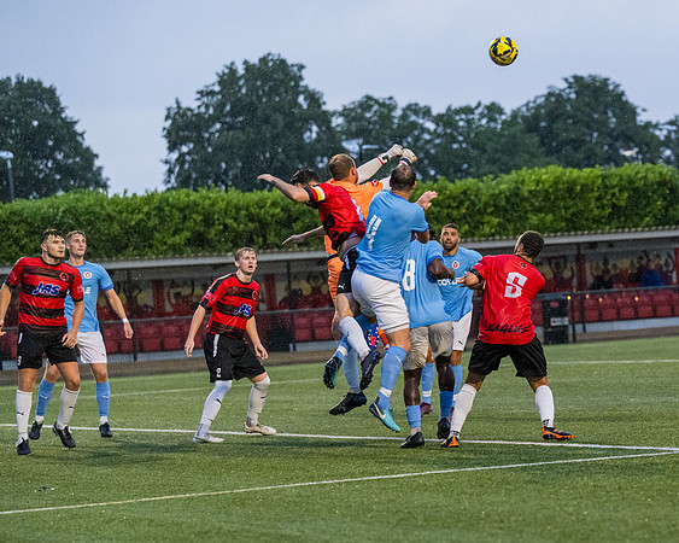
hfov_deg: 12.1
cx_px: 548
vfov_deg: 9.7
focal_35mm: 159
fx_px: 3195
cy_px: 365
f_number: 2.8
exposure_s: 1/1000
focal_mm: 105
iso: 4000
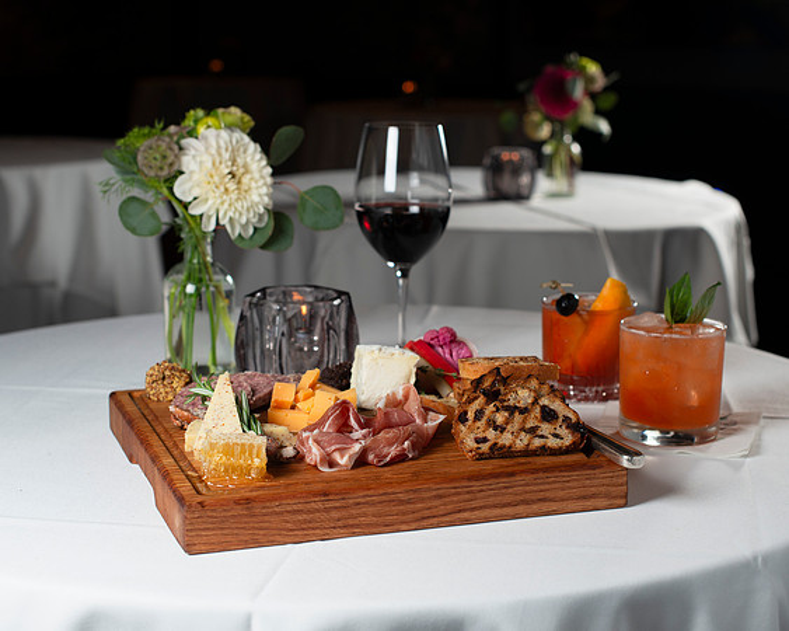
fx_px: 1511
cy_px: 317
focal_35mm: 65
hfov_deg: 29.3
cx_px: 383
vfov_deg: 23.6
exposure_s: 1/200
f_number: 5
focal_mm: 50
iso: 200
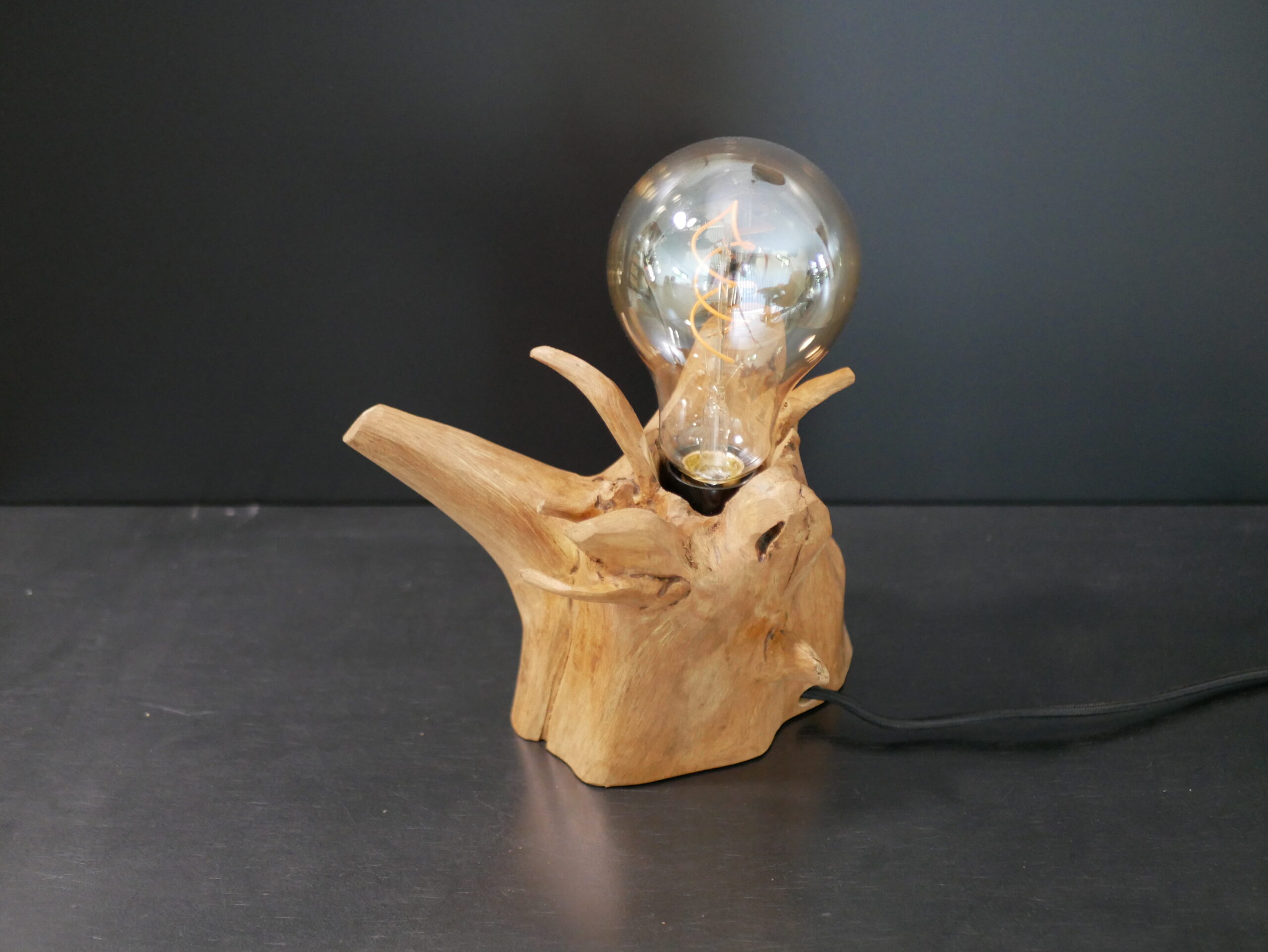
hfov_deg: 38.2
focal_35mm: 50
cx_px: 634
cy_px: 476
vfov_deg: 29.1
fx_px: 1832
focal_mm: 25
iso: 2000
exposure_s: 1/60
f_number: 1.7
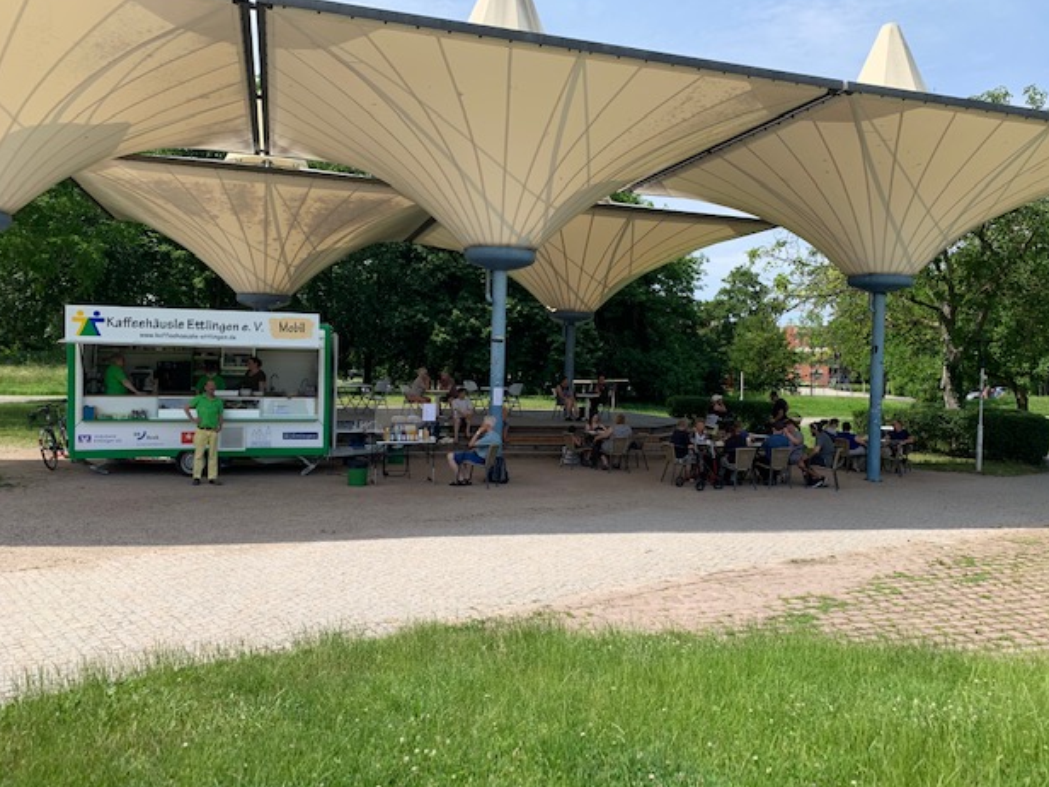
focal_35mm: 27
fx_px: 818
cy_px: 394
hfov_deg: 65.3
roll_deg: -2.1
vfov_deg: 51.4
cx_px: 540
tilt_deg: -0.6
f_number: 1.8
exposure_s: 1/1447
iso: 25
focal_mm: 4.25
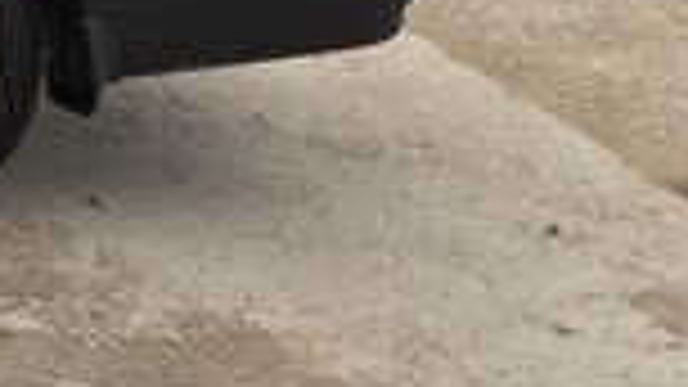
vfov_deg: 8.8
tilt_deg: -12.7
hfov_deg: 13.2
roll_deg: +0.4
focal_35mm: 136
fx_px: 2481
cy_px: -70
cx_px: -764
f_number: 2.2
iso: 32
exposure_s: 1/514
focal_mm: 4.15
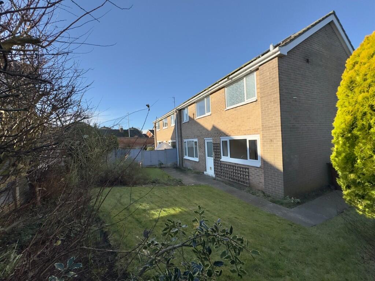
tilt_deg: -0.6
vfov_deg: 85.7
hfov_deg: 102.1
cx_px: 188
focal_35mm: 14
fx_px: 152
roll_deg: +2.9
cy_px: 140
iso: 50
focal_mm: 2.22
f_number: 2.2
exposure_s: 1/1236
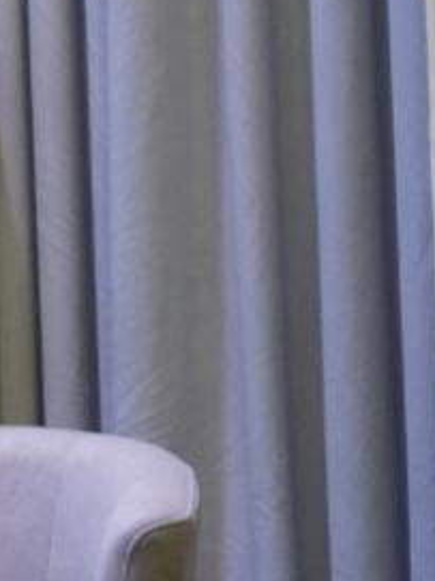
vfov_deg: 5.8
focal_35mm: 341
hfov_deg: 4.2
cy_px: -159
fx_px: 5718
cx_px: -949
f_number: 4
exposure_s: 1/160
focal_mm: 64
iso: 3200
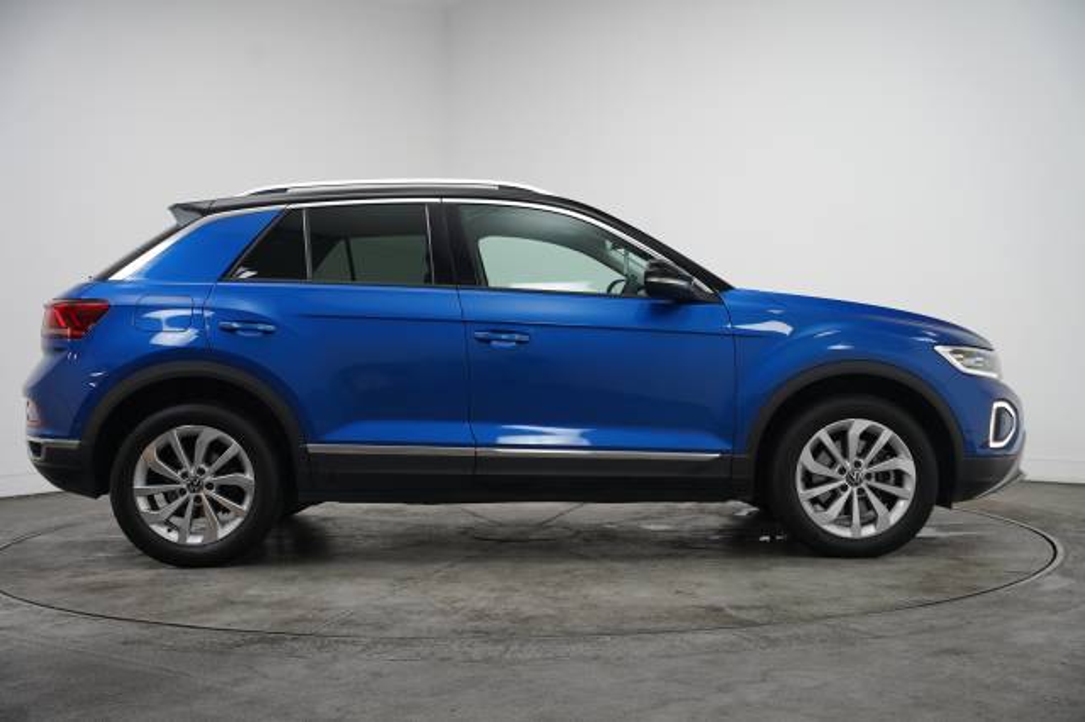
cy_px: 361
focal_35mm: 46
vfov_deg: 29.2
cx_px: 542
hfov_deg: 42.7
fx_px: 1389
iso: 1250
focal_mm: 46.1
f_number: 4
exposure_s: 1/160
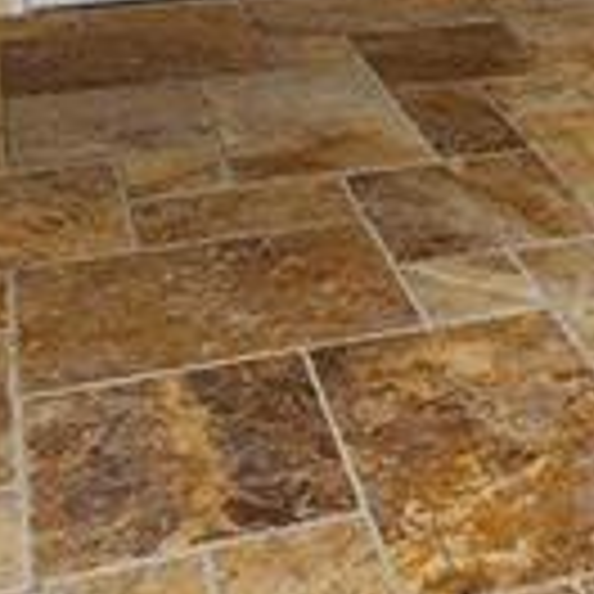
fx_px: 1301
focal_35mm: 67
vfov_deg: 25.2
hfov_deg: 25.0
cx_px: 526
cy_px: 94
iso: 50
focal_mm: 2.2
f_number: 2.2
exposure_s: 1/256
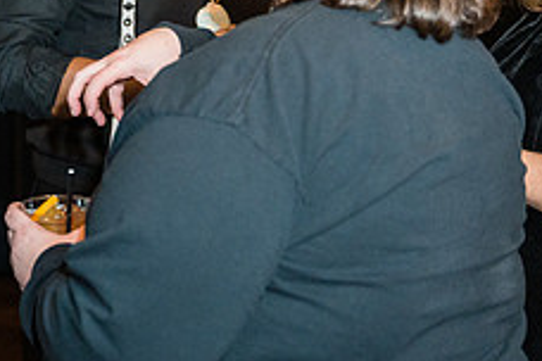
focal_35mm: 121
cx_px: 12
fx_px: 1822
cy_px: -51
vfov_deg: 11.2
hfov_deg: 16.6
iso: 3200
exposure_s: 1/125
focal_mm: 47.6
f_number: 2.8
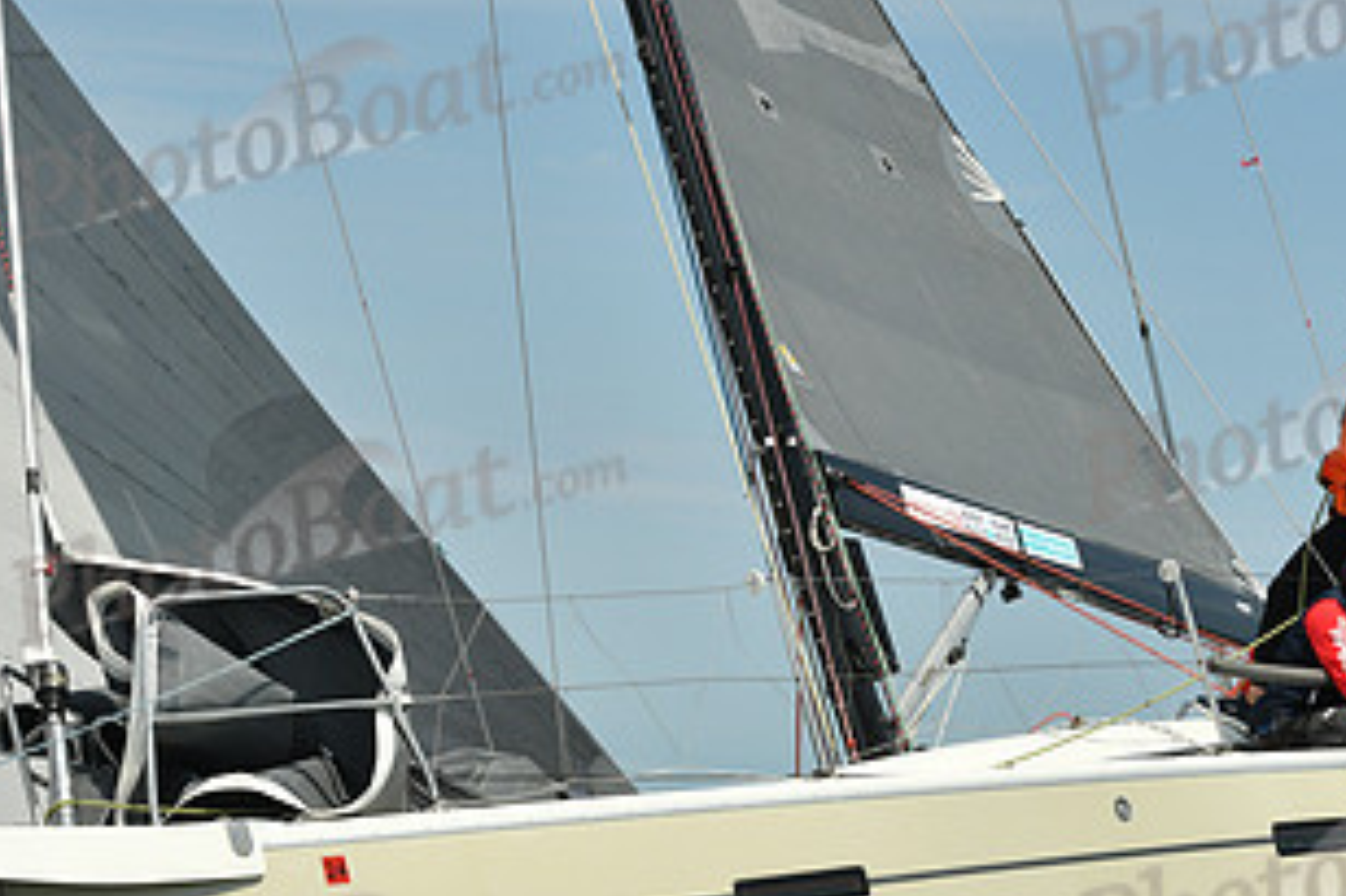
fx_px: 4932
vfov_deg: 10.4
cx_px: 857
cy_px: 697
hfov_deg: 15.5
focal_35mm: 132
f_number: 11
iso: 320
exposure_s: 1/1000
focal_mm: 70
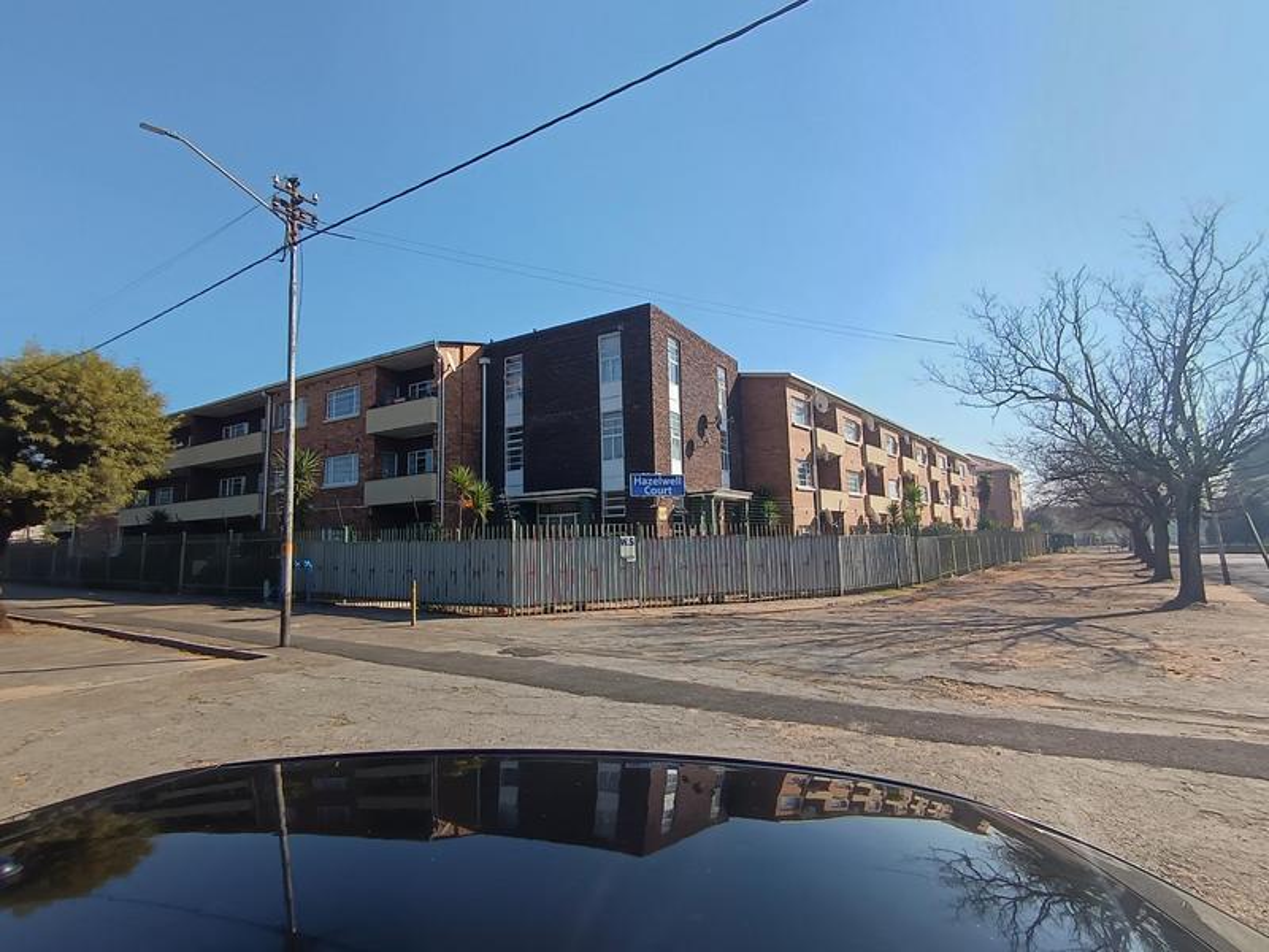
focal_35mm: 17
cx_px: 634
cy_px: 476
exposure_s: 1/933
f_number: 2.2
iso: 101
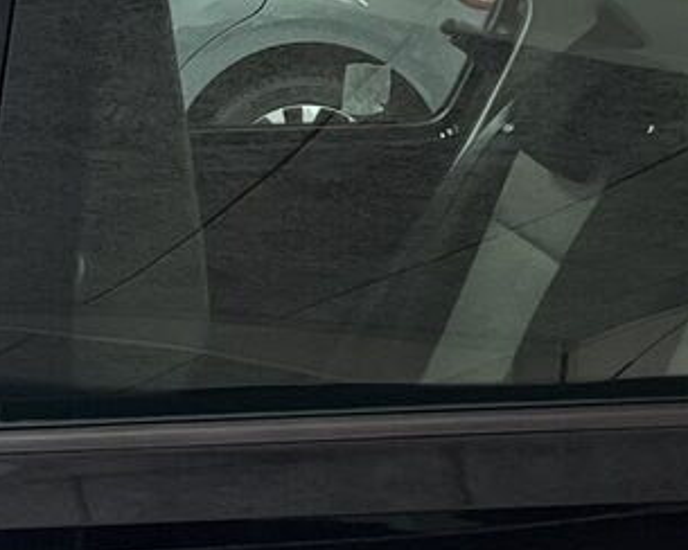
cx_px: -394
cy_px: 431
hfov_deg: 12.8
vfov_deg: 10.8
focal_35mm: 142
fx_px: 2891
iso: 64
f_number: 1.5
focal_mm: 5.7
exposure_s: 1/100
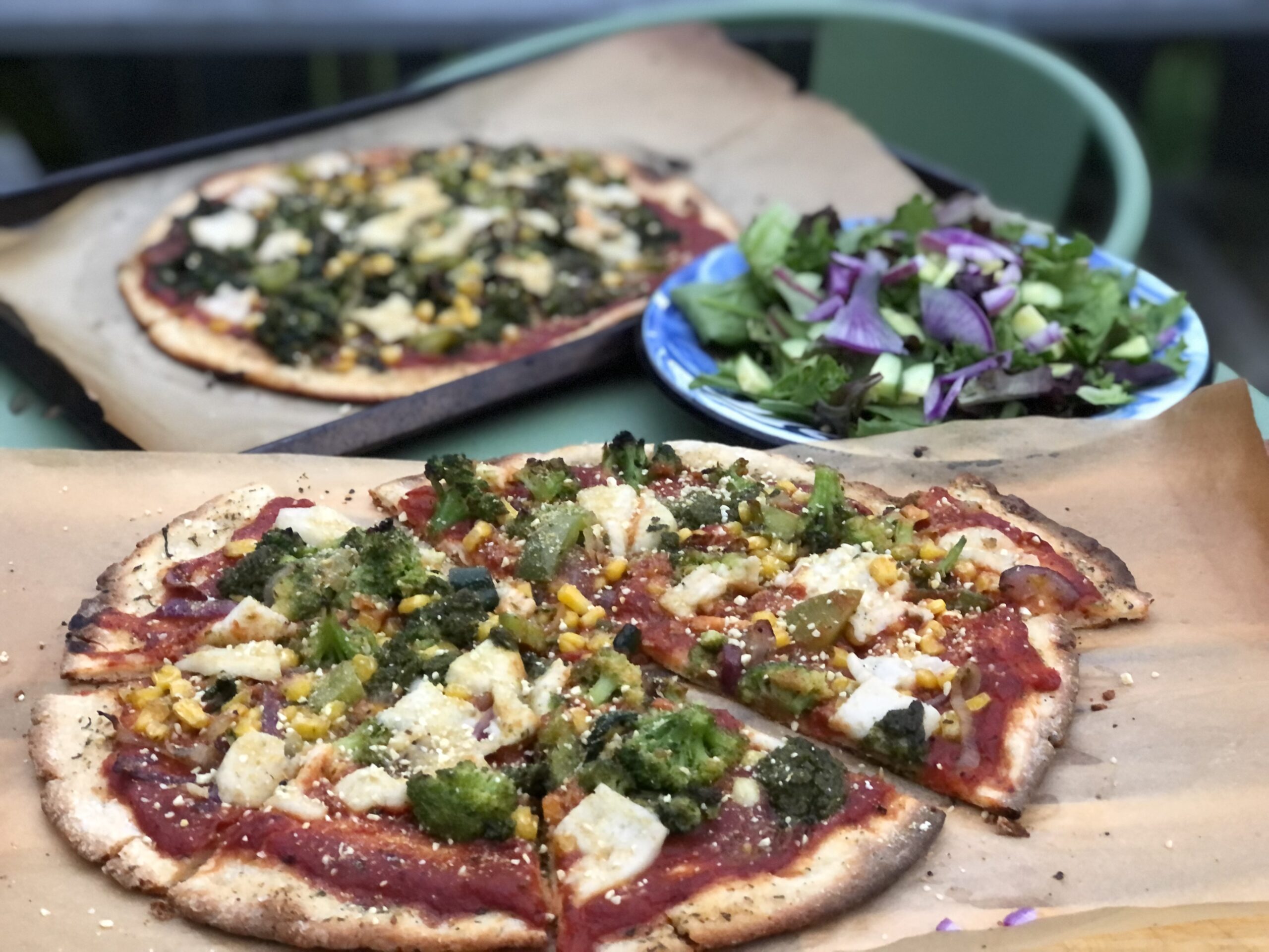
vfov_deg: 25.7
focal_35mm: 57
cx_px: 634
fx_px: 2090
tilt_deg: -30.4
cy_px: 476
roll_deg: -1.6
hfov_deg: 33.8
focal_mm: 6.6
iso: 640
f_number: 2.8
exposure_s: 1/30
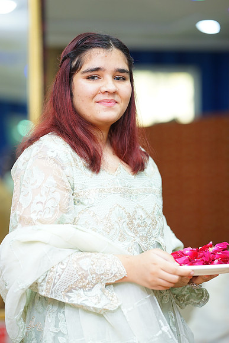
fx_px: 810
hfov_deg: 16.1
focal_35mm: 85
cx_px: 114
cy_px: 172
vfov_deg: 23.9
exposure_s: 1/160
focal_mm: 85
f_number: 2
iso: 400
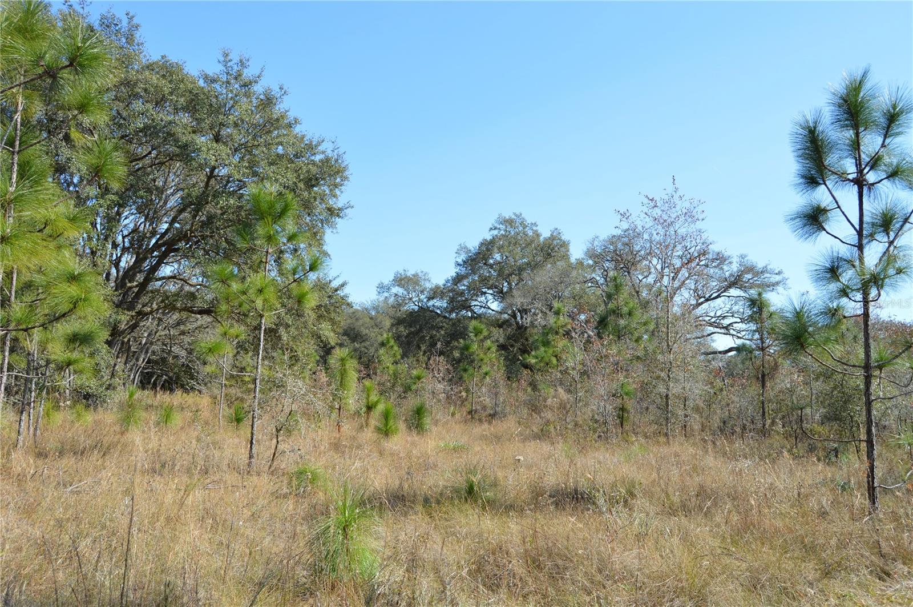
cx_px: 456
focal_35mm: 27
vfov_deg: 47.8
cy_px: 304
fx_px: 684
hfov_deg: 67.4
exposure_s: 1/200
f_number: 7.1
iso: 100
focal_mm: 18
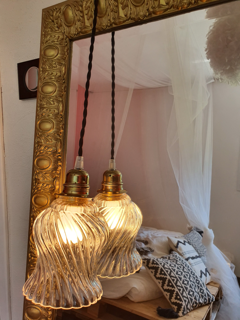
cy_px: 160
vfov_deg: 67.3
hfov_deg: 53.1
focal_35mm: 26
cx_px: 120
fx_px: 240
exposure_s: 1/196
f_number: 2.4
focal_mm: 4.3
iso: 50
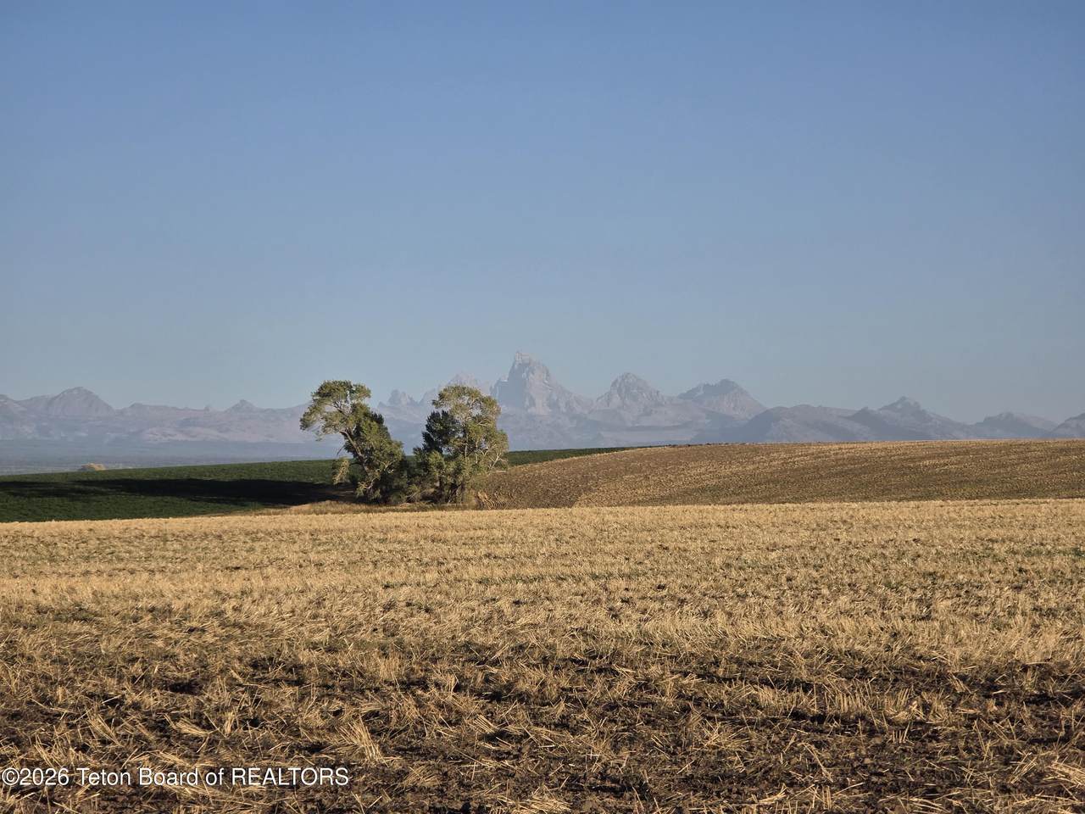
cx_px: 542
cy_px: 407
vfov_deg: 12.9
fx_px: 3605
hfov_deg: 17.1
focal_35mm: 115
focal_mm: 18.6
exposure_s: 1/1437
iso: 64
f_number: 3.4
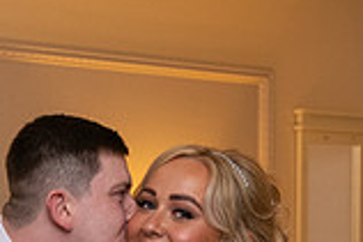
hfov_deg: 16.1
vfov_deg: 10.5
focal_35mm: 125
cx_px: 5
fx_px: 1259
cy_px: 393
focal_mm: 34
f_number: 3.5
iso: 800
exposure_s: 1/160
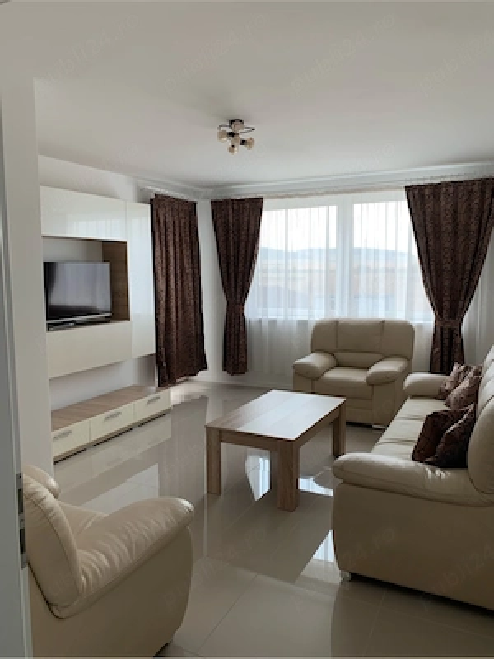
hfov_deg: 53.1
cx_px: 247
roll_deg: +0.6
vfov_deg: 67.3
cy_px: 330
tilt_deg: -4.5
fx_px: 495
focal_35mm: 26
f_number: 1.8
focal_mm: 4.25
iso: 32
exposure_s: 1/122
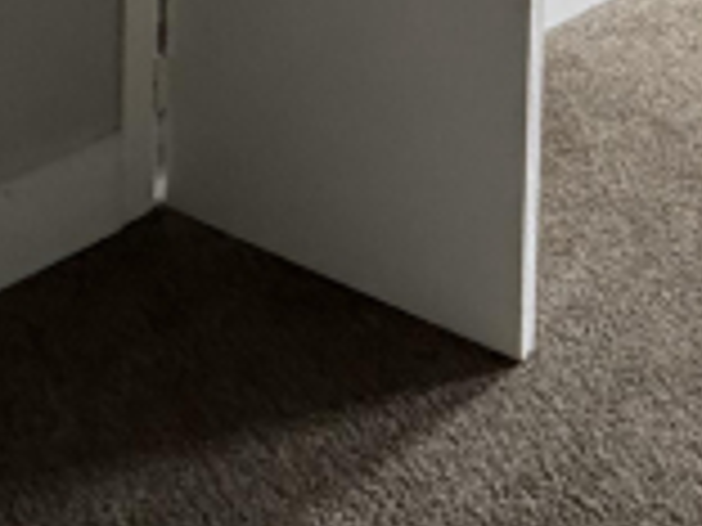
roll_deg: -3.6
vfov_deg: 16.8
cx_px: 740
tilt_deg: +2.0
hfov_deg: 29.5
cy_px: -575
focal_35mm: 60
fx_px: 1217
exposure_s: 1/75
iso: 320
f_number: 2.2
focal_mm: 2.22
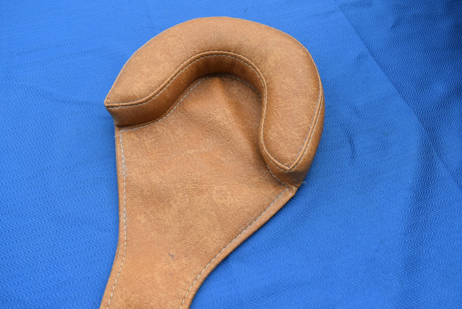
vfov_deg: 40.0
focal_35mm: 33
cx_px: 231
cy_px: 154
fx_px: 424
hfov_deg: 57.2
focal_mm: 22
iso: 200
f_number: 7.1
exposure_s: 1/400
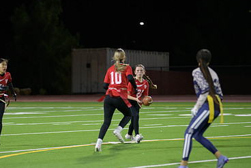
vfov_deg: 5.6
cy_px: 101
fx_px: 1703
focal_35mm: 244
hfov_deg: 8.4
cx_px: 89
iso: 3200
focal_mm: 155
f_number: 2.8
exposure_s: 1/640
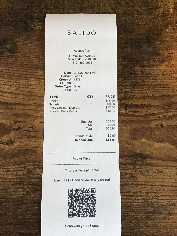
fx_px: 211
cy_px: 118
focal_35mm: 31
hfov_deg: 45.4
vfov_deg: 58.4
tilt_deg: -82.2
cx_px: 88
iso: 250
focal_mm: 3.3
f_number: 2.4
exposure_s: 1/30
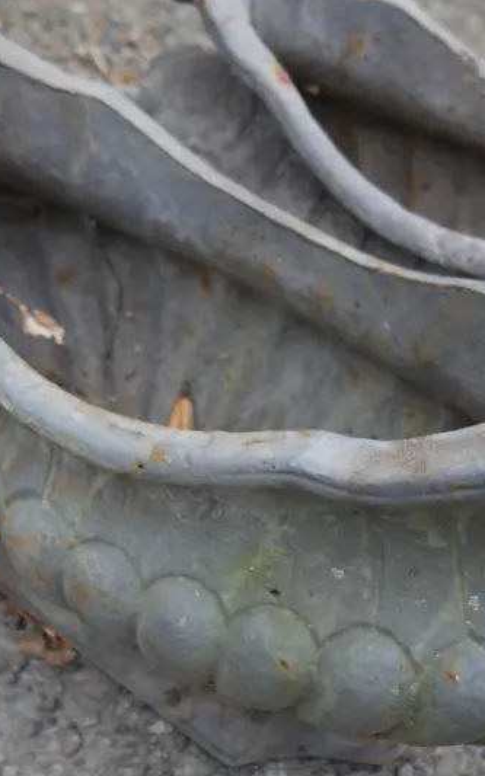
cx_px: 357
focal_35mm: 57
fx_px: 1206
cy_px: 369
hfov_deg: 22.6
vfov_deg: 35.7
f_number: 3.5
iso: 200
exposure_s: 1/125
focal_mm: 14
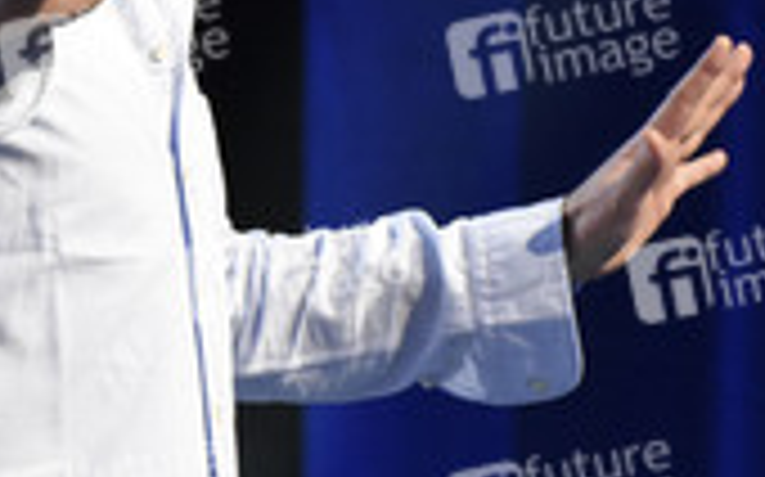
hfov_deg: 2.8
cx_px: 173
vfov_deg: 1.8
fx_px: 15613
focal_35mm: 749
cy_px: 158
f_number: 8
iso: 5000
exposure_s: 1/125
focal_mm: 185
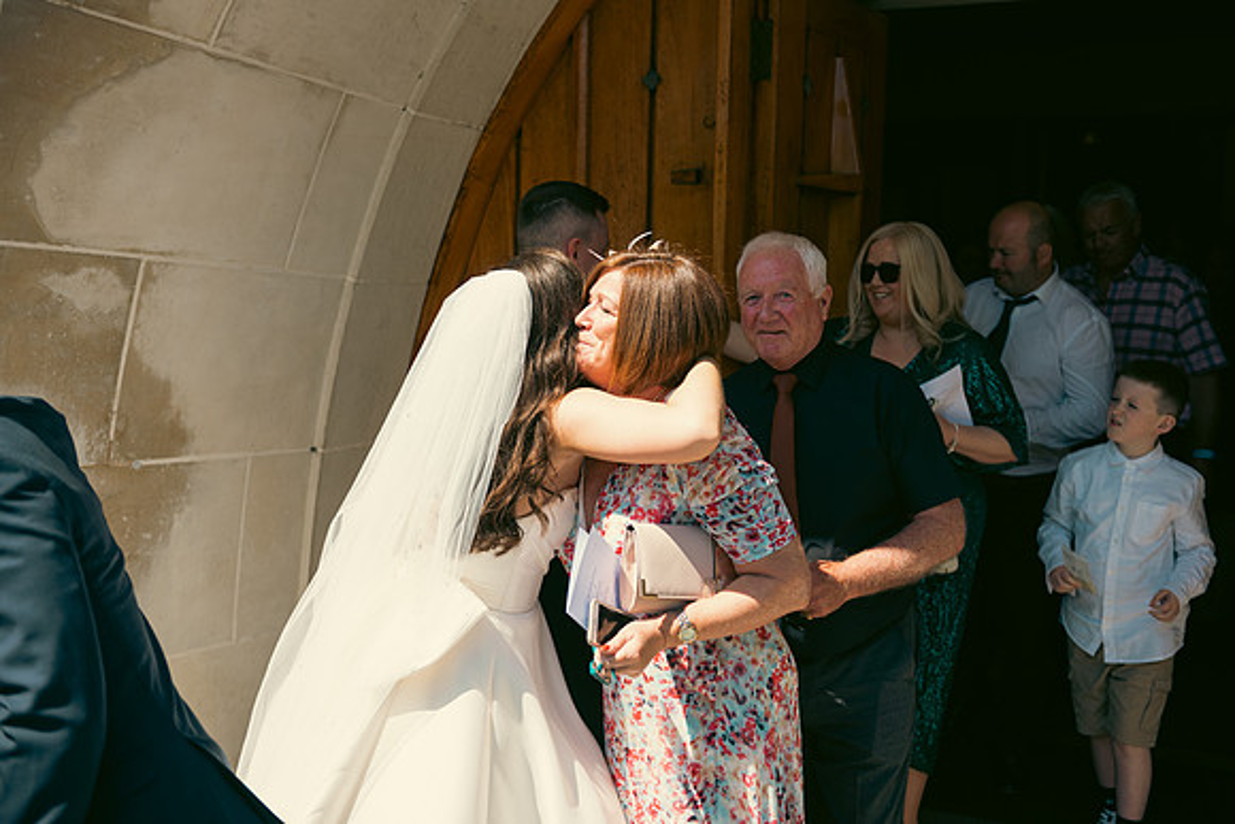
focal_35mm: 40
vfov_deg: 33.4
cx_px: 618
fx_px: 1372
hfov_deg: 48.4
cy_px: 412
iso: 100
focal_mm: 40
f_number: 3.5
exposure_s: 1/800
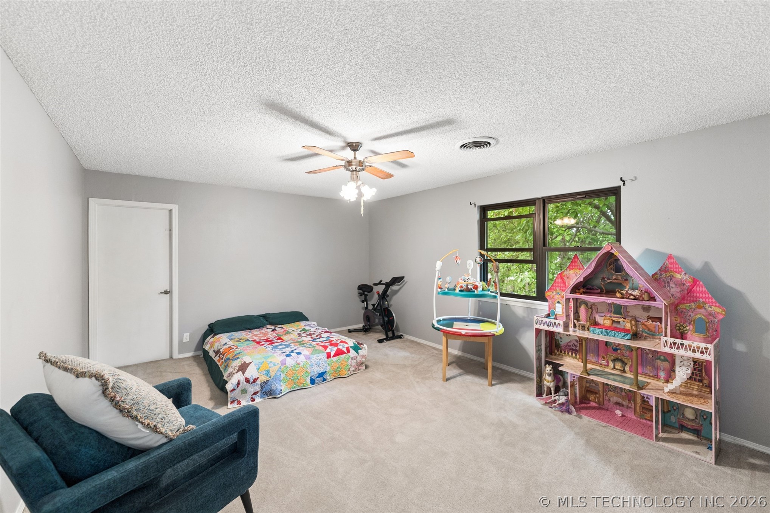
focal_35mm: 14
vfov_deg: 81.2
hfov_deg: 104.3
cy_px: 256
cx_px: 385
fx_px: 299
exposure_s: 1/50
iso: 400
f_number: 2.8
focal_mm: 14
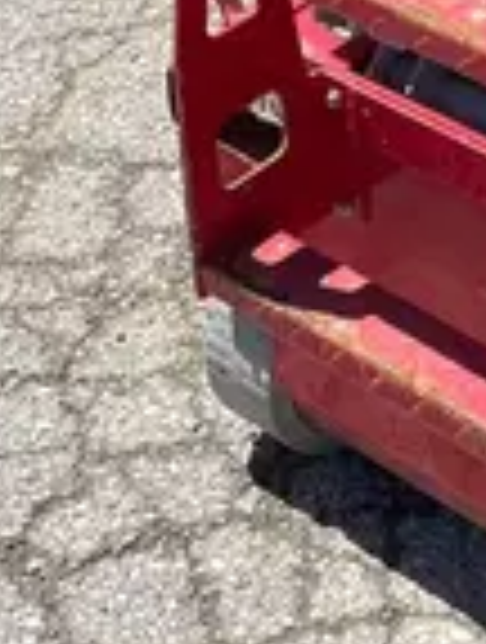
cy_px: -633
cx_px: 774
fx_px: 2479
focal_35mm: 133
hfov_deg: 10.7
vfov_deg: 12.9
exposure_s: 1/2618
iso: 32
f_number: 1.6
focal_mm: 4.2
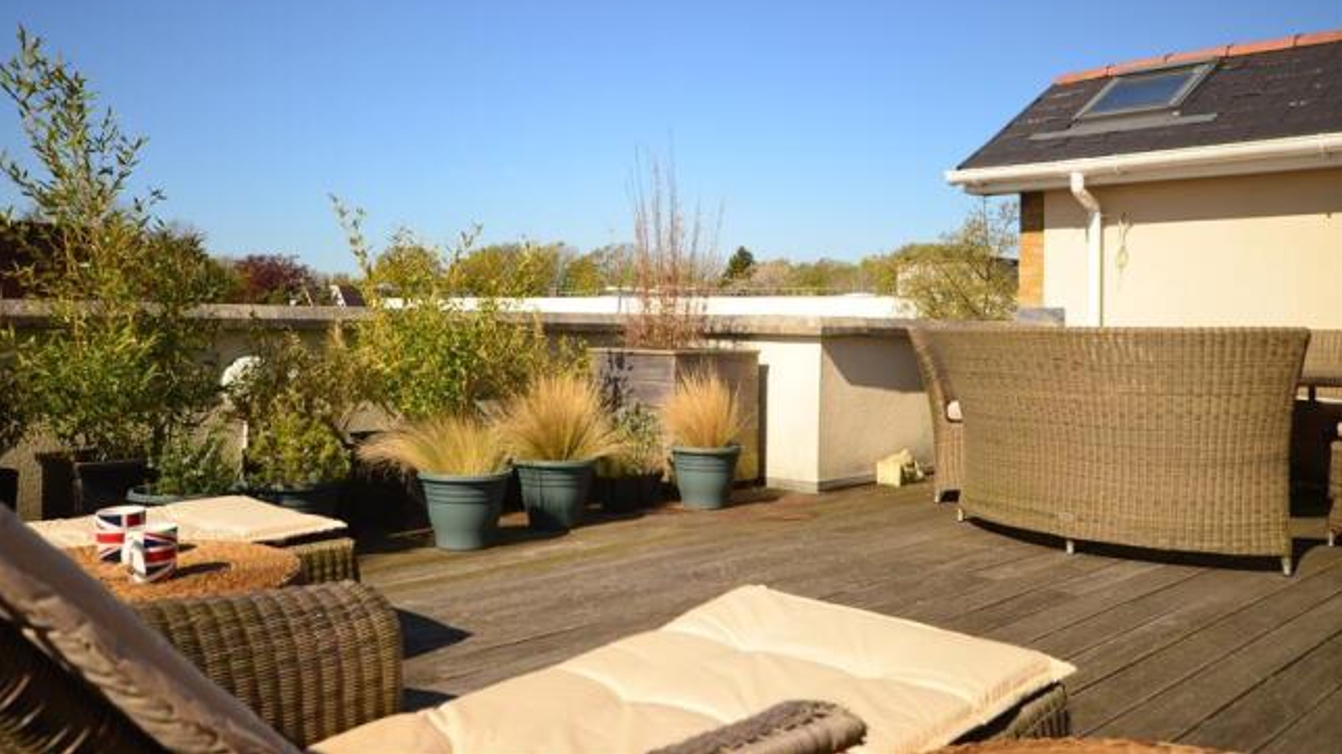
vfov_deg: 36.5
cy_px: 301
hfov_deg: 61.0
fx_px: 1139
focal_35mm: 32
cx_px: 667
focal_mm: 20
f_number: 6.3
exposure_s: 1/800
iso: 400
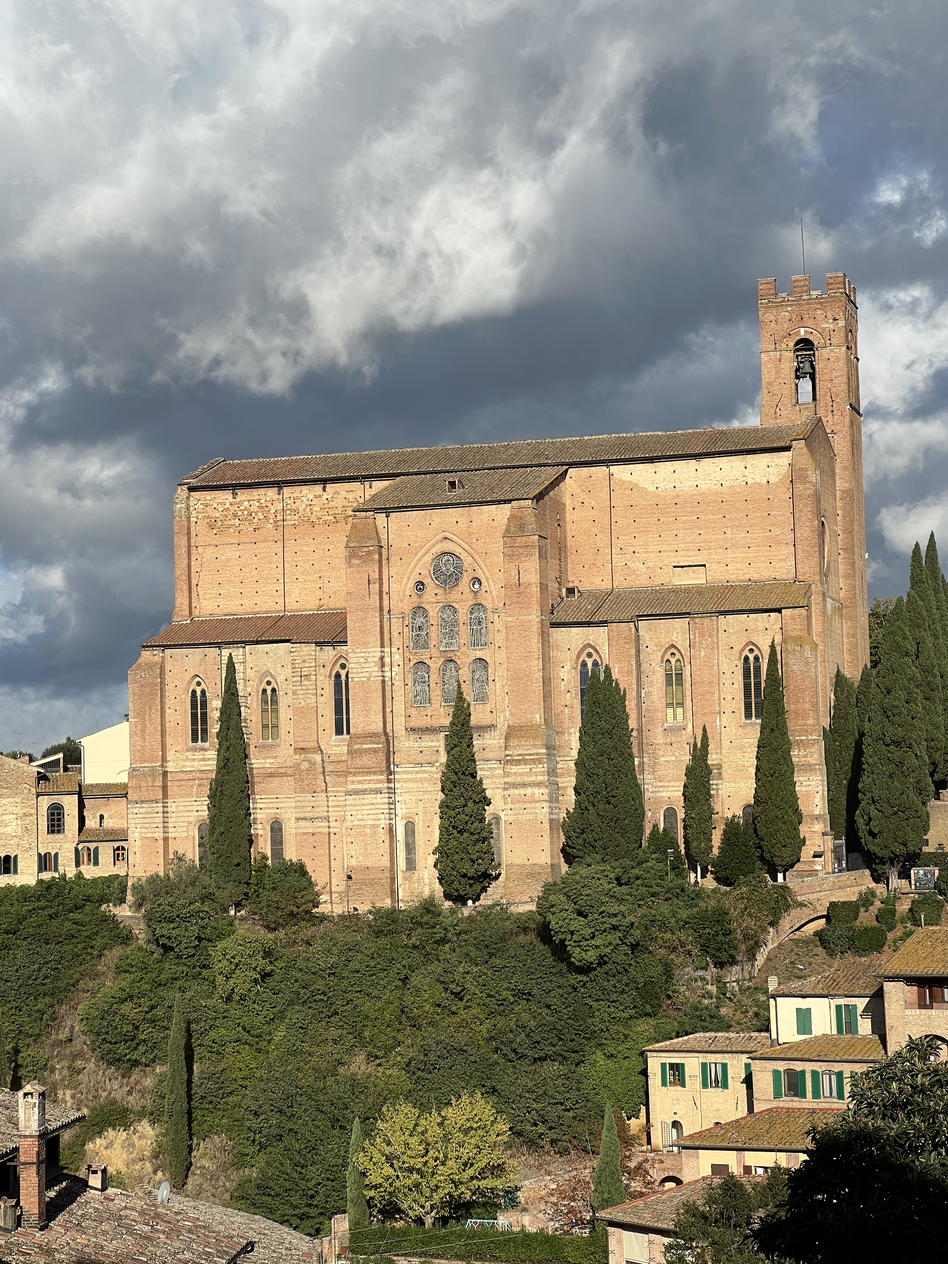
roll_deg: +1.7
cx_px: 474
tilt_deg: +4.9
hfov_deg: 19.1
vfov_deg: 25.3
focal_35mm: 77
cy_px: 632
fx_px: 2812
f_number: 2.8
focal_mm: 9
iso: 32
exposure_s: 1/1119
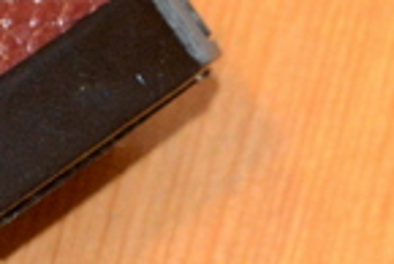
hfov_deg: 6.6
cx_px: -389
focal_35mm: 303
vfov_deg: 4.5
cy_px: 46
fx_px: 3319
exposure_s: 1/60
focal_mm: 55
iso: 6400
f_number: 16
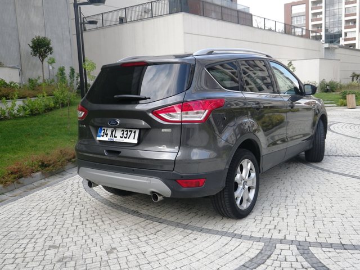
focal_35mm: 34
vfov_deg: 41.8
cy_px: 135
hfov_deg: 54.0
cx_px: 180
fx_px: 354
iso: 80
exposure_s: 1/125
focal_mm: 6.1
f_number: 3.8
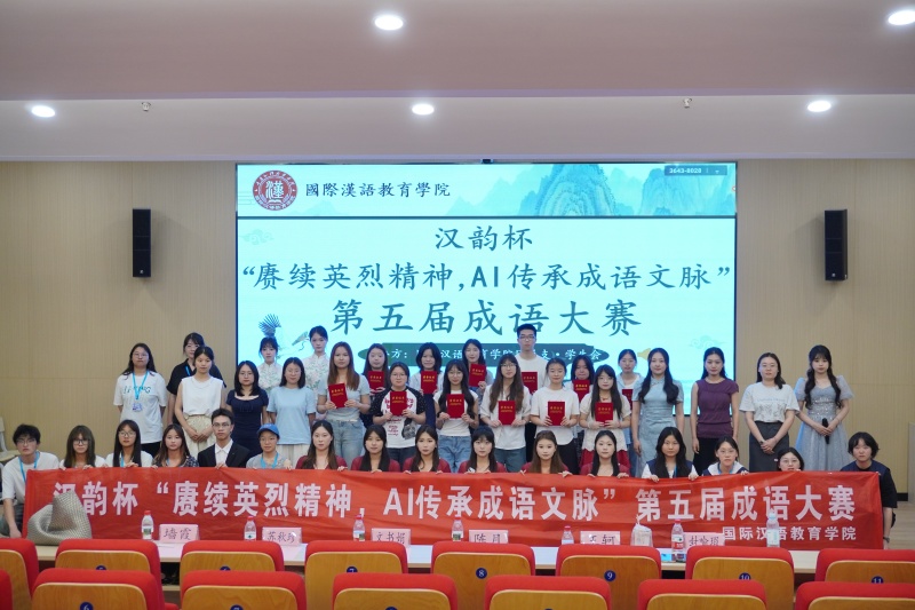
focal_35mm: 48
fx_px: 1220
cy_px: 305
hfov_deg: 41.1
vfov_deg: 28.1
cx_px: 458
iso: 640
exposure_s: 1/80
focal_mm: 32
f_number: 5.6
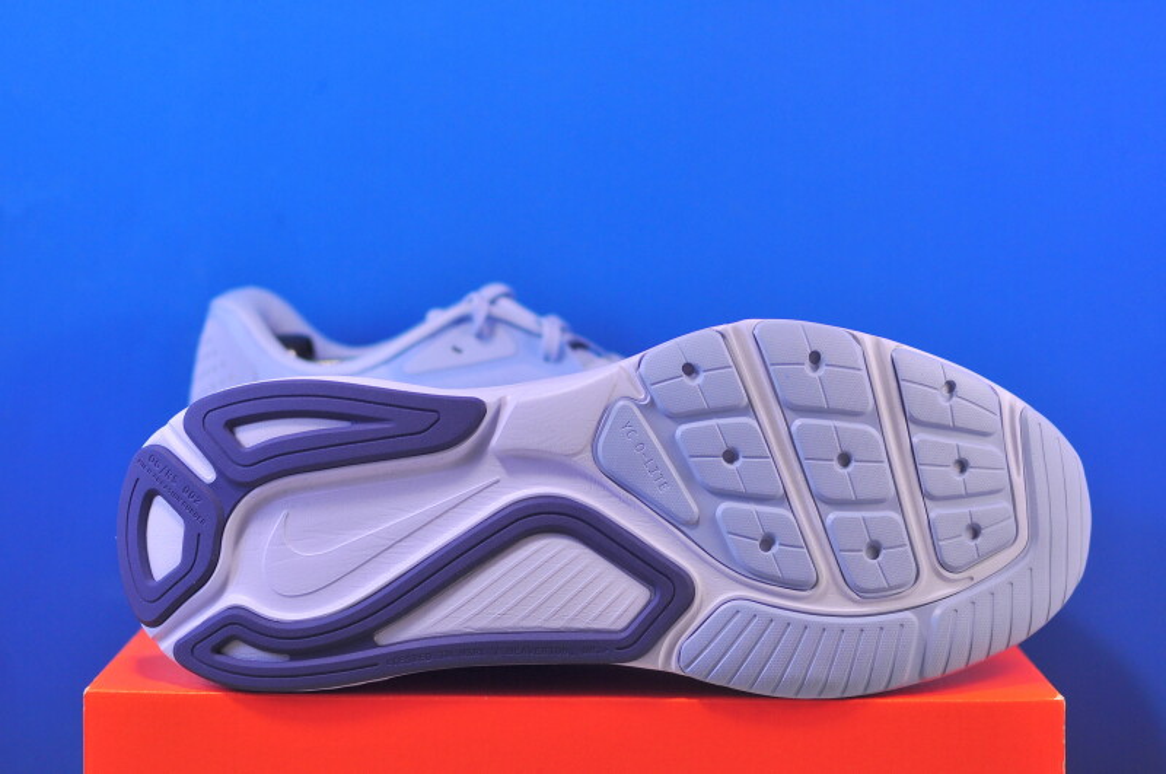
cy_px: 387
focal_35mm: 75
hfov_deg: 27.0
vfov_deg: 18.1
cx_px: 583
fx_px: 2426
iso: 250
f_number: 2.5
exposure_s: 1/320
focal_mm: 50
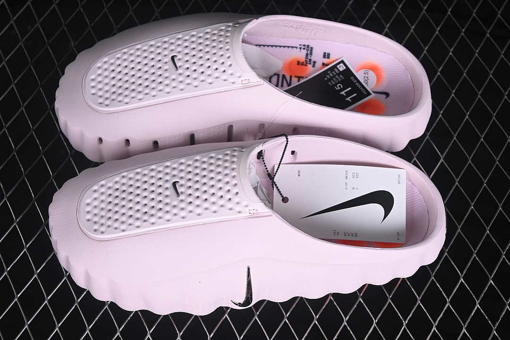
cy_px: 170
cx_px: 255
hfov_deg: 27.0
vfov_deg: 18.2
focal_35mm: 75
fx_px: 1062
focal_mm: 50
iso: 160
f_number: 7.1
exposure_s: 1/80
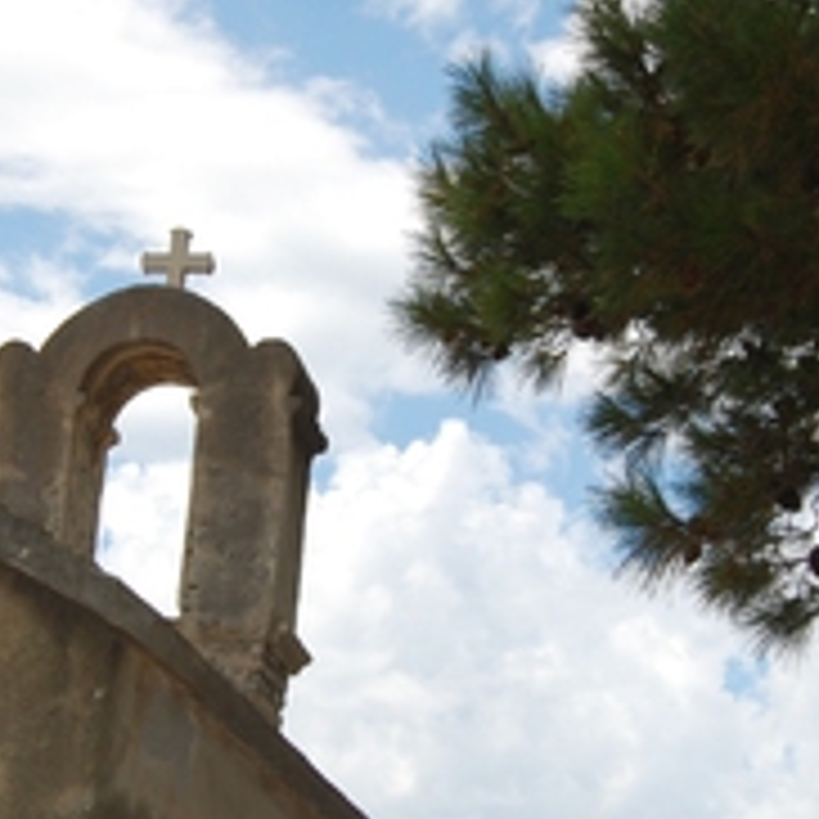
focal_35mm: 88
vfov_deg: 19.7
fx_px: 2356
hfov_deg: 19.7
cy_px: 439
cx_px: 315
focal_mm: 28
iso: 200
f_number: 8
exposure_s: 1/500
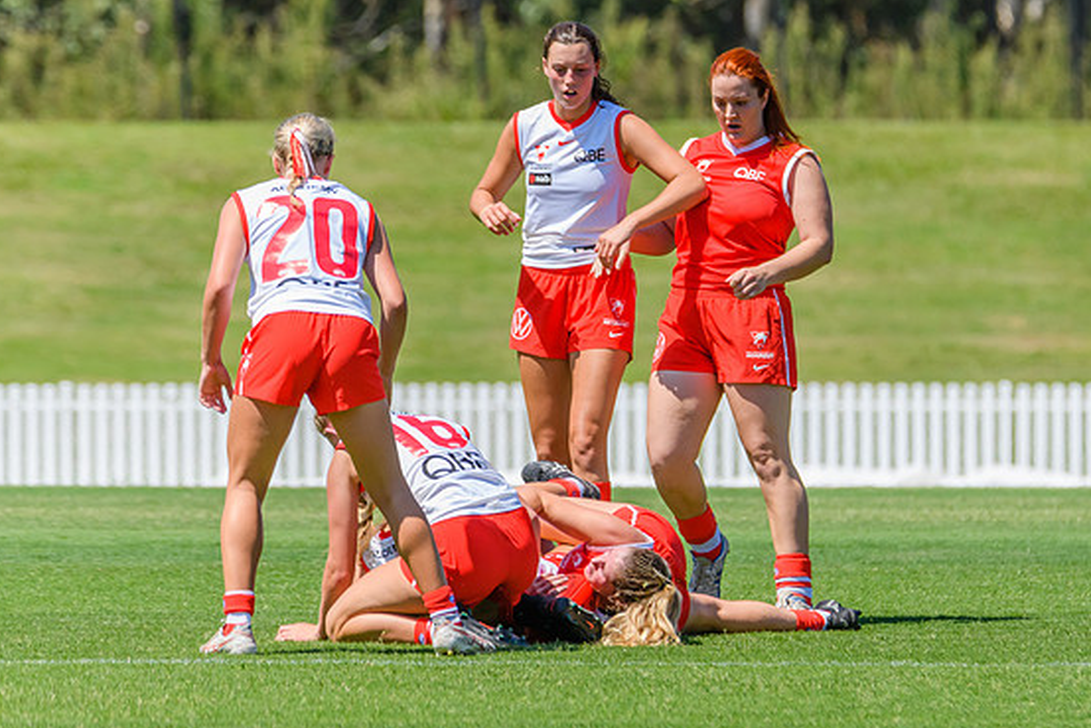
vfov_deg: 2.2
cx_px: 714
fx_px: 18914
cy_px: 286
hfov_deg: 3.3
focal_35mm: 624
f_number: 9
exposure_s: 1/2000
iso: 800
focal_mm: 400
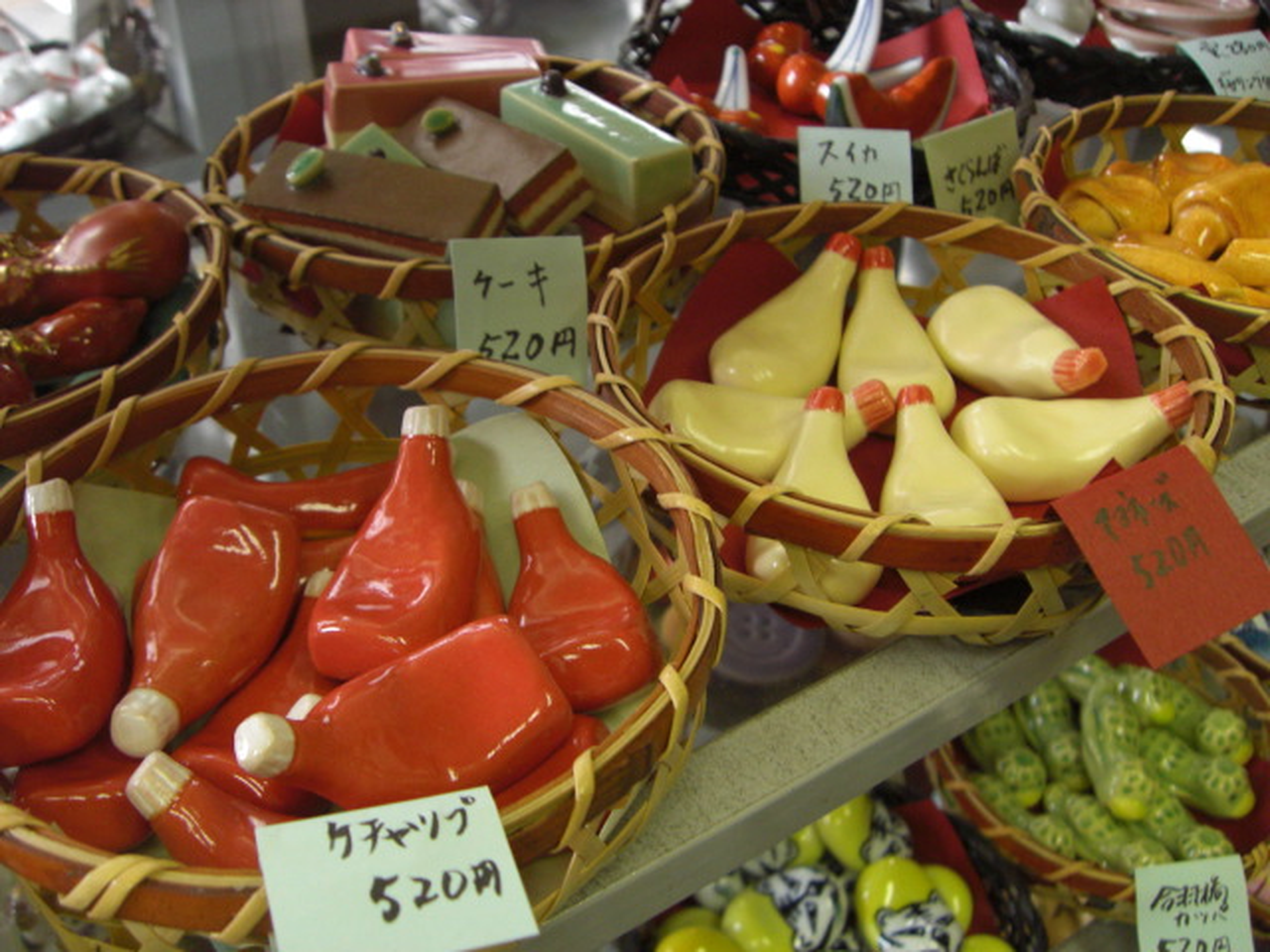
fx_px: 1394
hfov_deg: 49.0
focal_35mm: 38
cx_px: 635
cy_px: 476
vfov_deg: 37.7
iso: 200
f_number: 2.7
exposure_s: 1/80
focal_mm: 6.2
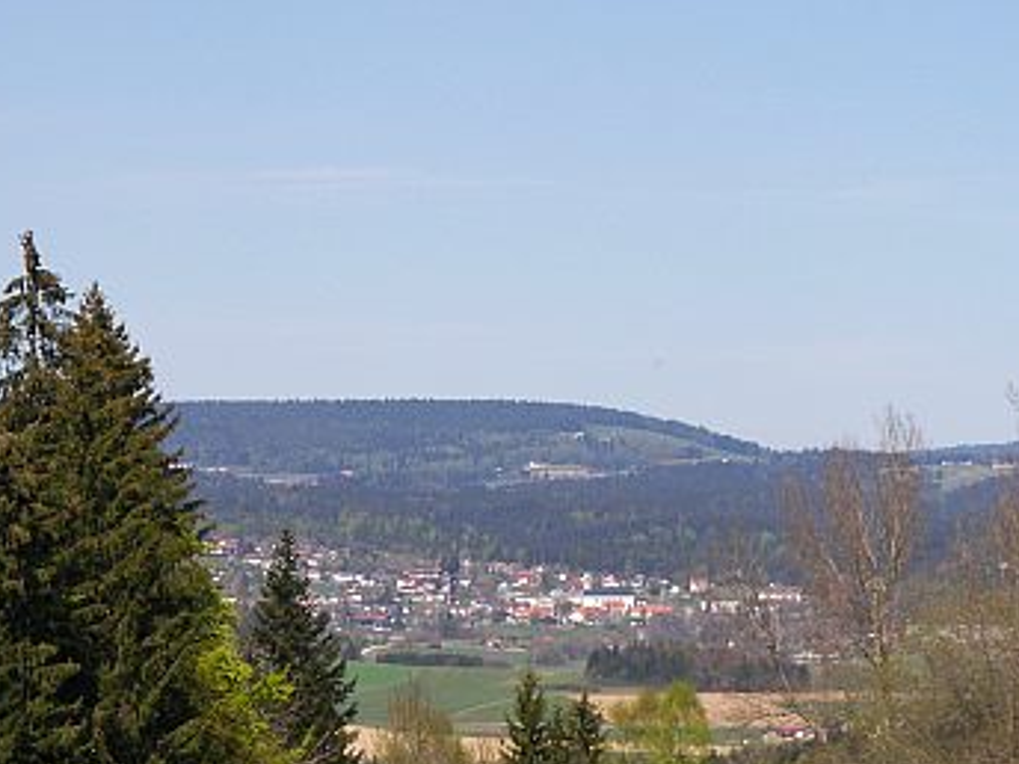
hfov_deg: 9.8
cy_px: 370
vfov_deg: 7.4
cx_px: 530
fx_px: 5917
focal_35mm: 201
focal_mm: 22.7
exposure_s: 1/500
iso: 50
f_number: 4
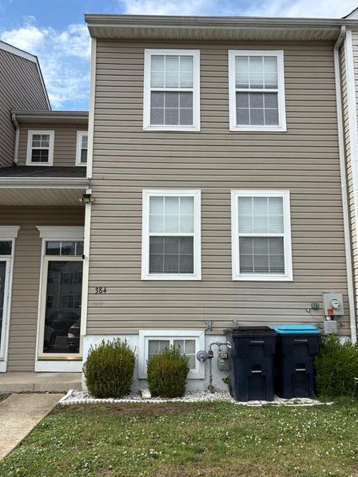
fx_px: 400
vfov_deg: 61.7
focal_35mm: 29
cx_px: 177
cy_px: 244
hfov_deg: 48.2
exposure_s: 1/2141
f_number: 1.6
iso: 50
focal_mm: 5.96
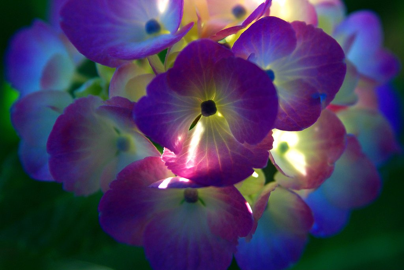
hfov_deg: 19.4
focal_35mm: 105
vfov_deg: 13.1
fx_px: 1179
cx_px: 202
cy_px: 135
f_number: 5
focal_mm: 70
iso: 200
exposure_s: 1/100
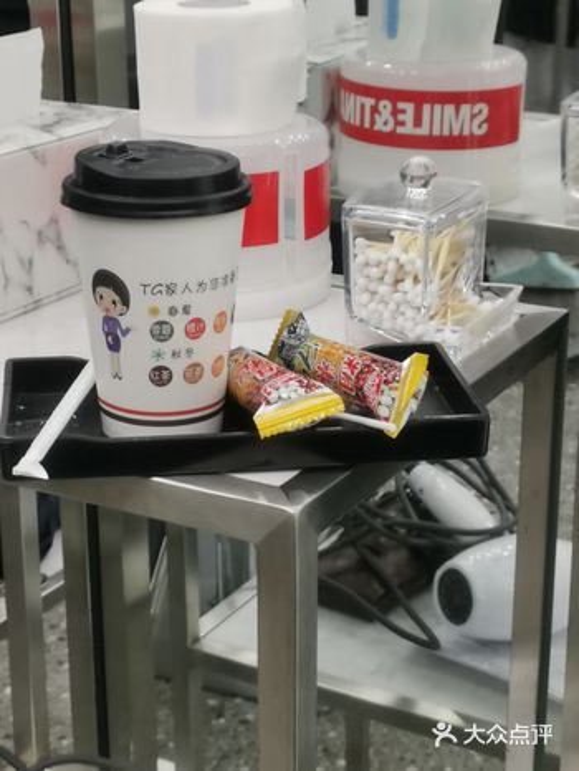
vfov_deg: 27.8
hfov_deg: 21.0
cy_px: 386
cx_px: 290
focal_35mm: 70
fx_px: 1560
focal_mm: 5.58
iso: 64
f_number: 1.8
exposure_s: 1/100
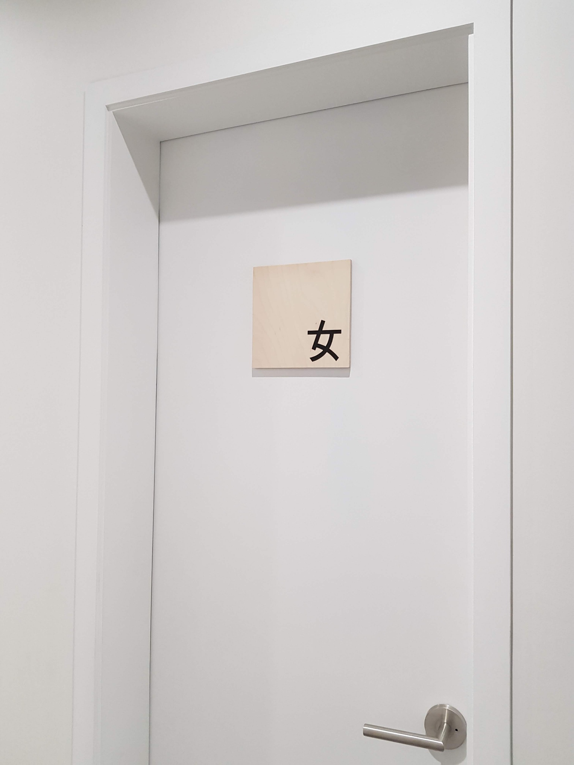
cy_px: 382
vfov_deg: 67.3
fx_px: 575
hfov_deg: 53.1
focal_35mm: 26
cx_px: 287
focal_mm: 4.2
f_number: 1.7
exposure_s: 1/40
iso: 160
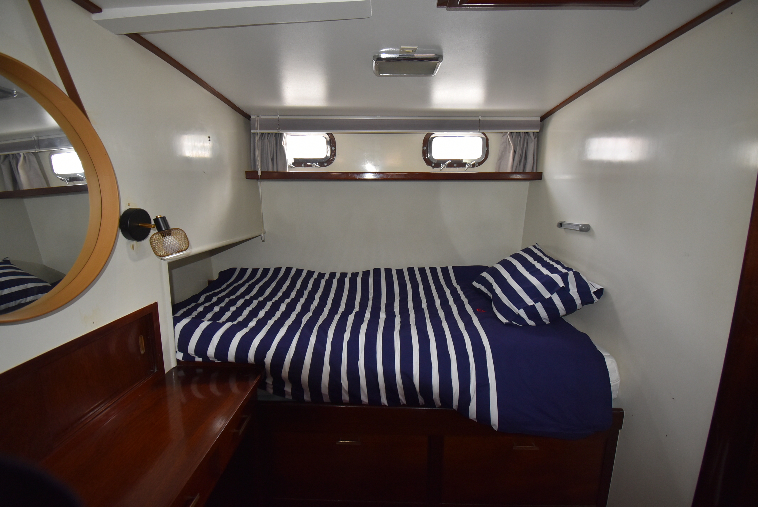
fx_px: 316
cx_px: 379
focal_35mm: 15
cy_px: 254
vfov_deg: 77.4
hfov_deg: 100.3
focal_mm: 10
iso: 800
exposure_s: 1/100
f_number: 5
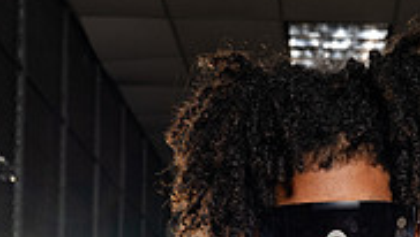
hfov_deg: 20.0
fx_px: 1182
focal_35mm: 106
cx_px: 295
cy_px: 502
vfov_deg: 10.4
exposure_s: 1/250
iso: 100
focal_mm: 41
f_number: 8
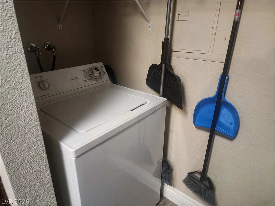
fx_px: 183
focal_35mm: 23
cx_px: 138
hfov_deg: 73.9
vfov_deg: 58.9
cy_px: 103
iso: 500
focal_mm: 6.4
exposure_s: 1/60
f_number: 1.8
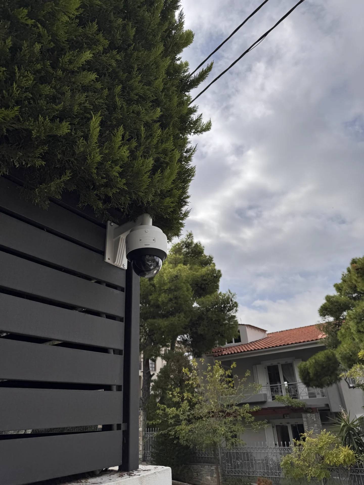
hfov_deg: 56.8
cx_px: 182
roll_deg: +2.4
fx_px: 336
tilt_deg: +27.2
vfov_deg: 71.6
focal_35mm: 24
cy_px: 242
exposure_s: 1/9009
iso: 80
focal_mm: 6.86
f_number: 1.78
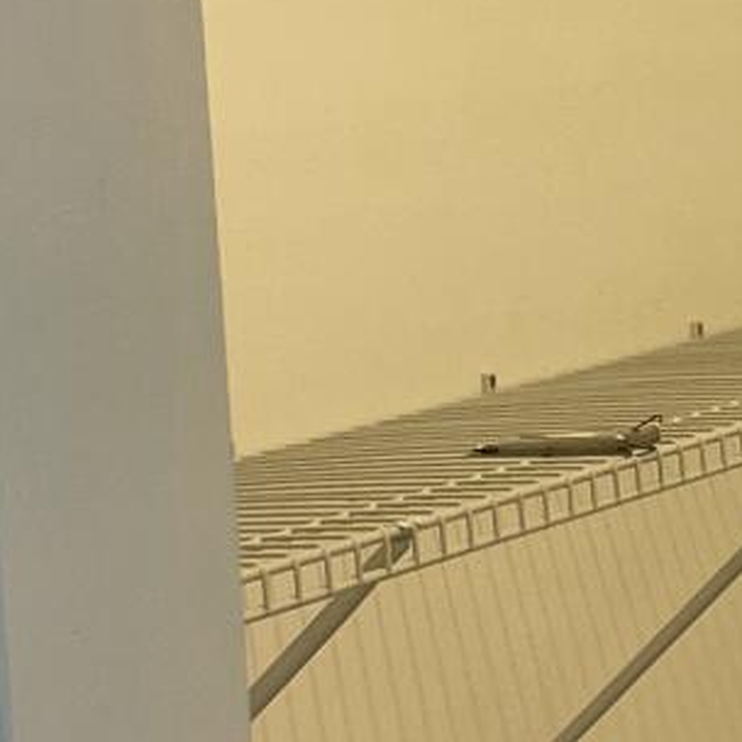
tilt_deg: -4.5
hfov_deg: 11.3
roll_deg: +2.8
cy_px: 295
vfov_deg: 11.6
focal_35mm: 151
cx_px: 925
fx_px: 3662
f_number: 1.6
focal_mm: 4.2
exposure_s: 1/60
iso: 64
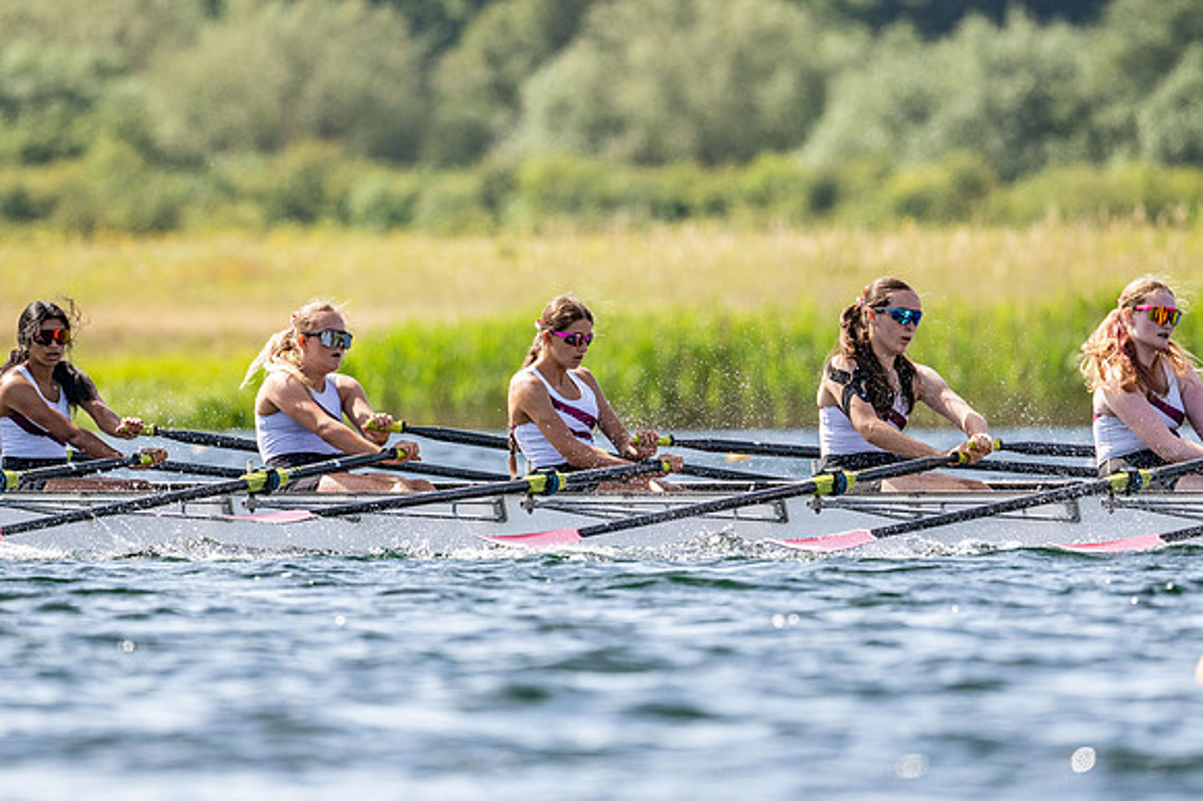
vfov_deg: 2.3
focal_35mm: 600
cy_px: 400
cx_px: 602
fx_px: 20038
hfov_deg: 3.4
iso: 280
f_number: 4.5
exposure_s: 1/2500
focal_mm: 400
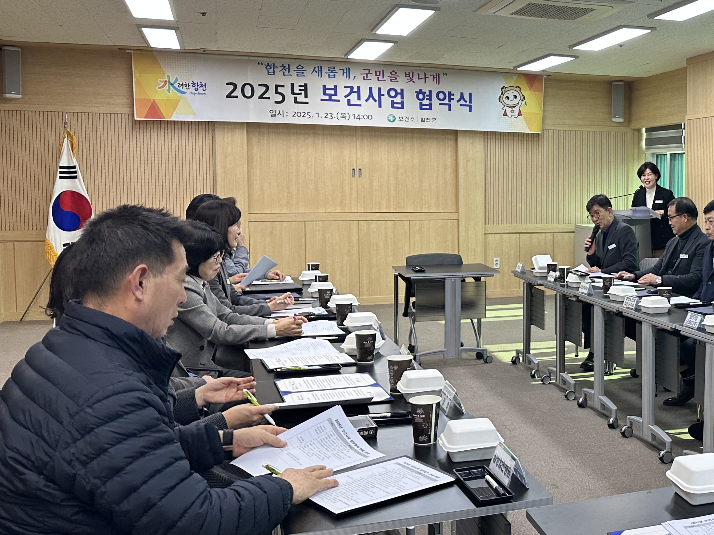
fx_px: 908
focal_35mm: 44
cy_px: 240
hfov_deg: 39.9
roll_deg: -1.3
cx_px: 640
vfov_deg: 32.8
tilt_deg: -4.9
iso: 125
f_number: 1.78
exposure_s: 1/120
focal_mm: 6.86
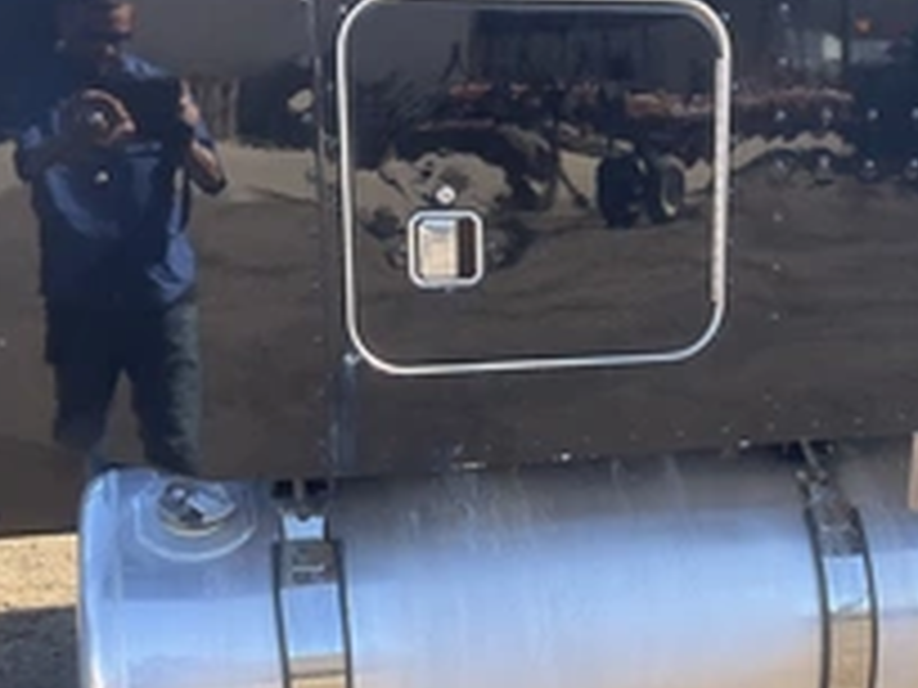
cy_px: 427
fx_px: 1512
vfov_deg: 25.6
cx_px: 594
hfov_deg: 33.6
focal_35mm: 57
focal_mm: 3
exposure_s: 1/342
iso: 25
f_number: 1.8
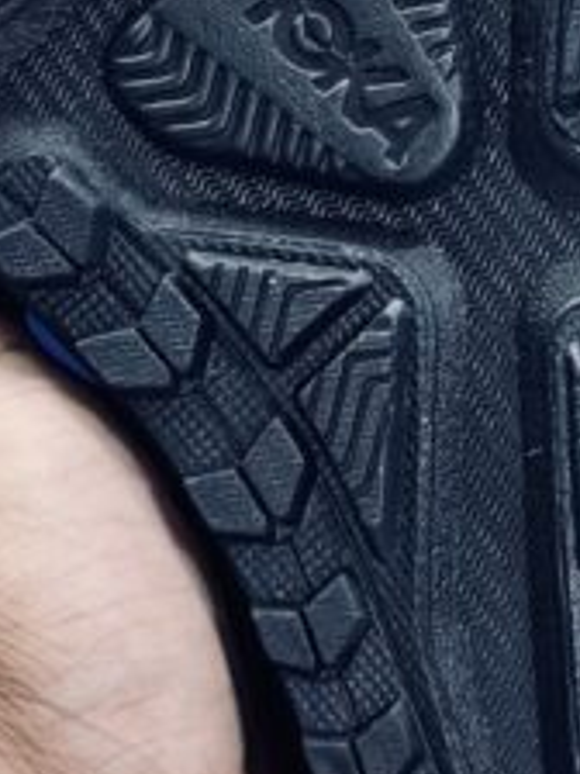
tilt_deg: -59.7
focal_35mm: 200
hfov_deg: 7.4
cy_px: 143
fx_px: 4468
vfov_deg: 9.9
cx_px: 504
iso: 125
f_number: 1.78
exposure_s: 1/100
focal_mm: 6.86
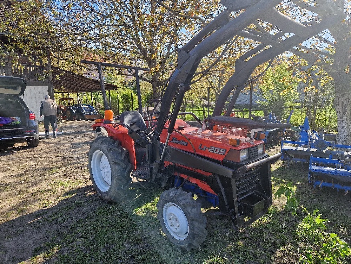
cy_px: 132
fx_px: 233
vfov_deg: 58.9
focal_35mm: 23
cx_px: 176
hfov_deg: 73.9
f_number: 1.8
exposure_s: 1/435
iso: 50
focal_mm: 5.4
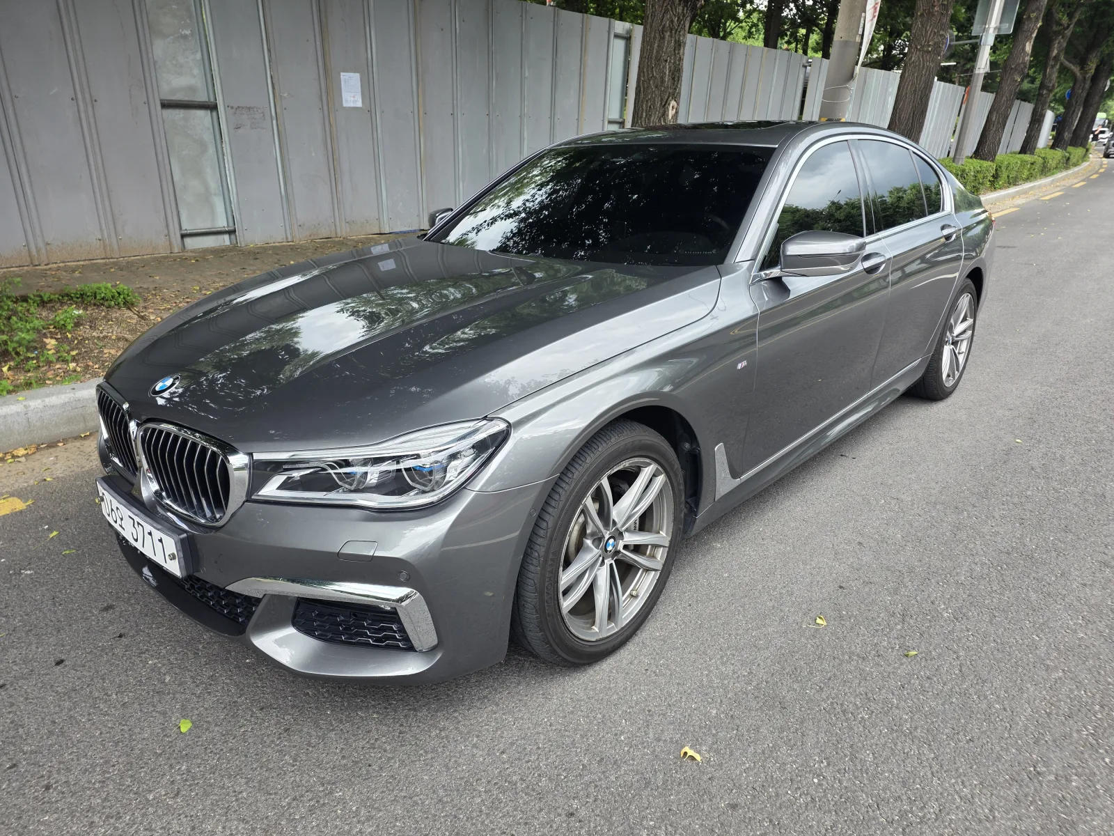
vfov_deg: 58.9
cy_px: 418
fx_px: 740
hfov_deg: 73.9
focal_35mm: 23
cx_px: 557
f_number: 1.7
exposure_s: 1/180
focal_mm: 6.25
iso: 32
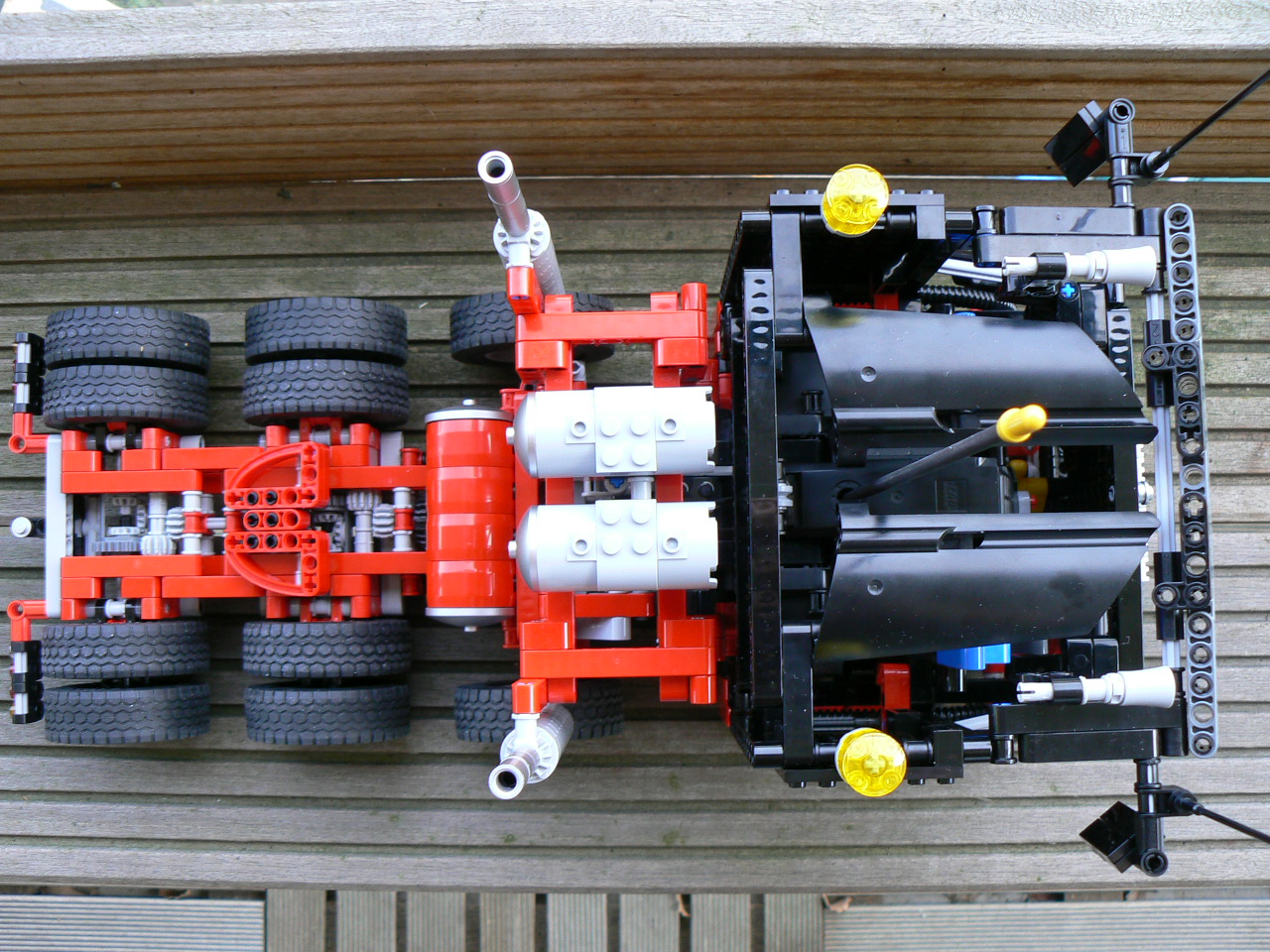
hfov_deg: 51.4
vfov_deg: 39.7
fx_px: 1321
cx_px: 635
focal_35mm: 36
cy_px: 476
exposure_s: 1/50
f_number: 3.2
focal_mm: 6
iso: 80
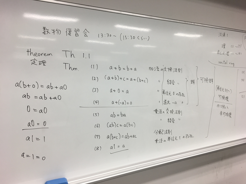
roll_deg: +0.0
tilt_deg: -4.9
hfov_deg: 61.7
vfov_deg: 48.2
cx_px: 123
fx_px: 206
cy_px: 92
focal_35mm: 29
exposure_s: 1/100
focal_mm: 4.15
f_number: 2.2
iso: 32
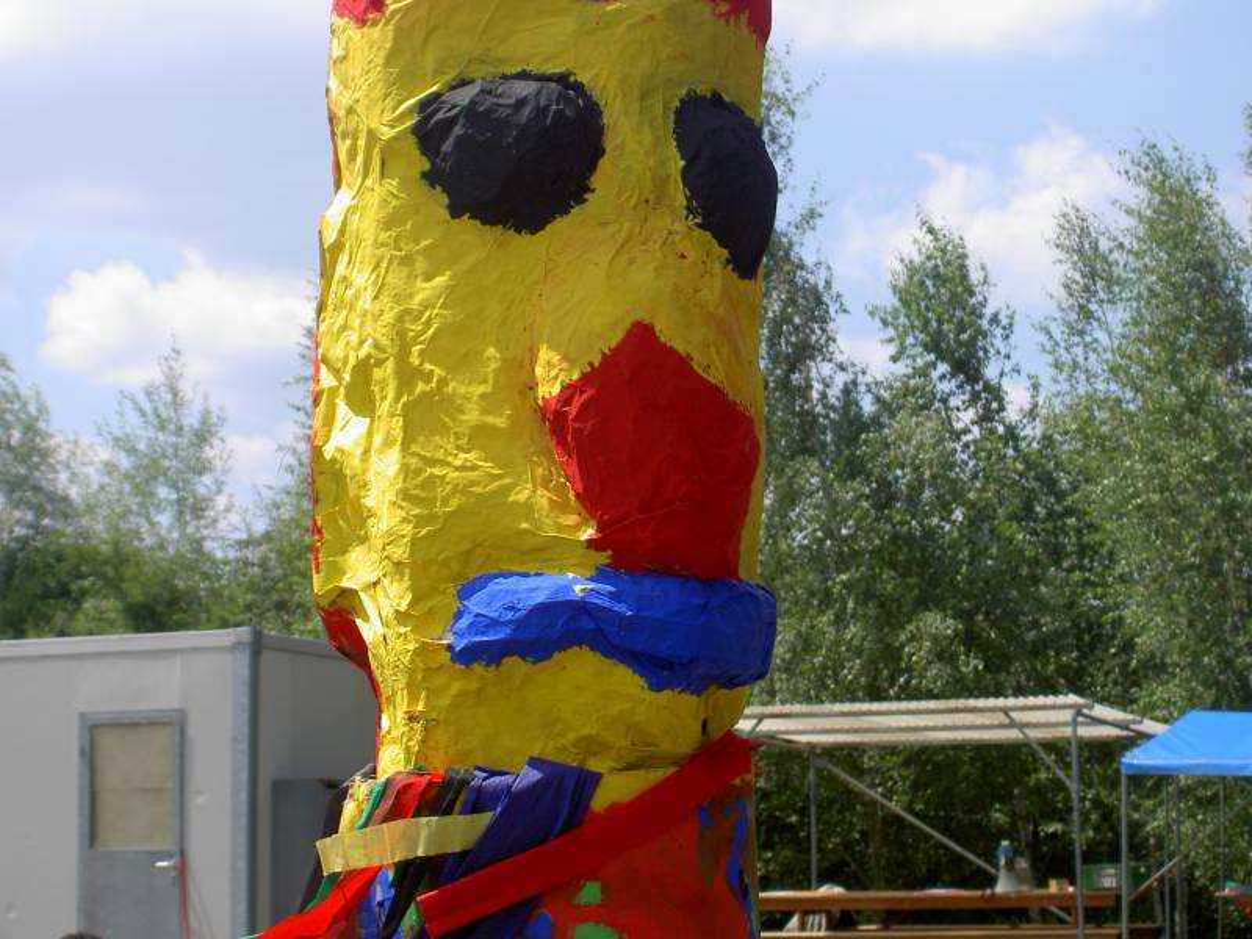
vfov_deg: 12.8
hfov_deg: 17.0
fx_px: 4196
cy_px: 470
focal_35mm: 116
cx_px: 626
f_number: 4.9
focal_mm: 24
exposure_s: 1/500
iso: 100
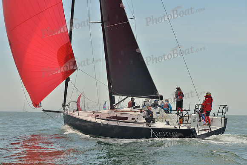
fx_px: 549
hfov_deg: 25.4
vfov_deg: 17.1
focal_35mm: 80
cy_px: 82
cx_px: 124
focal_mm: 80
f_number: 8
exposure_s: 1/1250
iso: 280
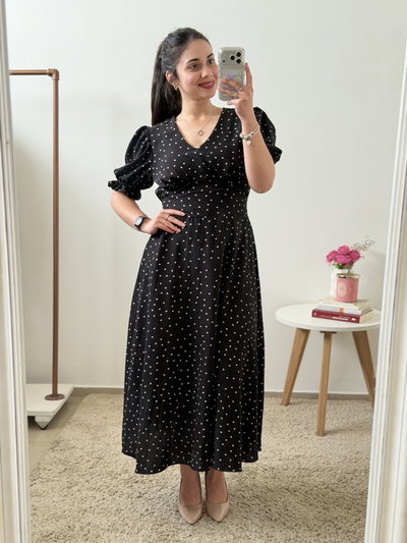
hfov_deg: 30.3
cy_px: 272
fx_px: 752
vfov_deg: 39.6
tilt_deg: -23.2
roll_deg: -1.1
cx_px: 204
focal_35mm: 48
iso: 100
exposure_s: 1/101
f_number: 1.78
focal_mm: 6.76
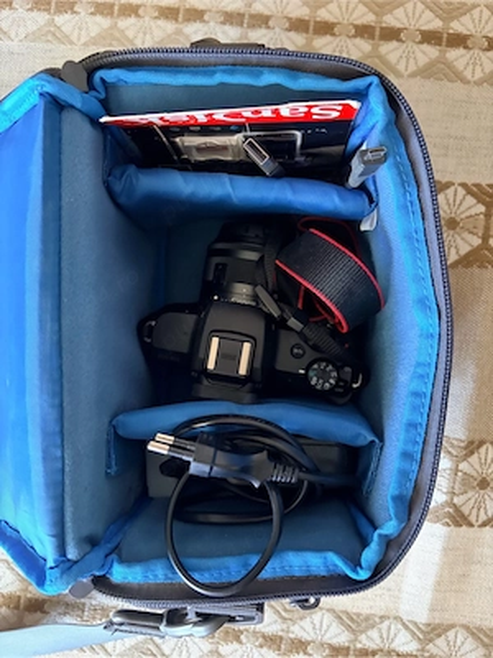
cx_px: 246
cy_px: 329
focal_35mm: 26
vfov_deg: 67.3
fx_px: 494
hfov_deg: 53.1
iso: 800
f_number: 1.6
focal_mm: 5.96
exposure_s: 1/30
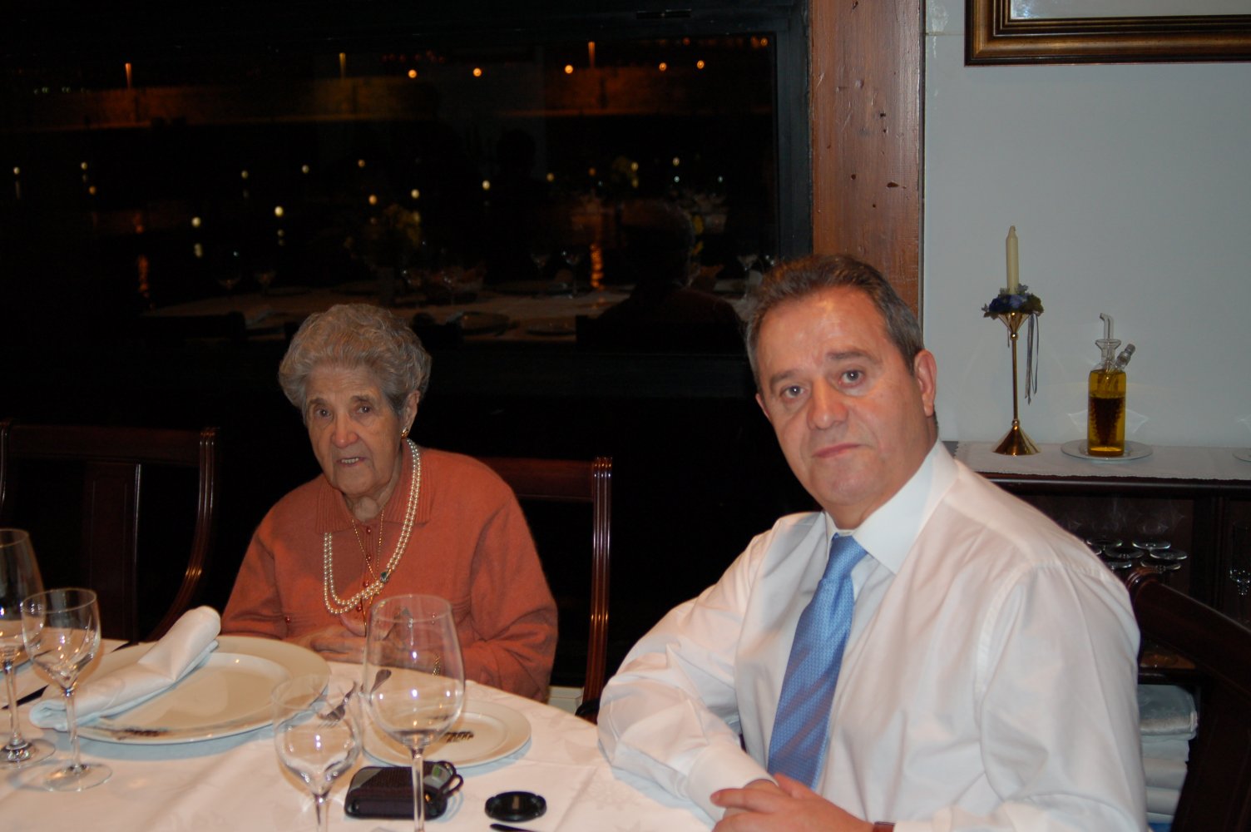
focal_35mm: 42
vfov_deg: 31.8
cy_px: 416
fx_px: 1458
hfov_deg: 46.4
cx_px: 626
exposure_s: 1/60
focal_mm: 28
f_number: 3.3
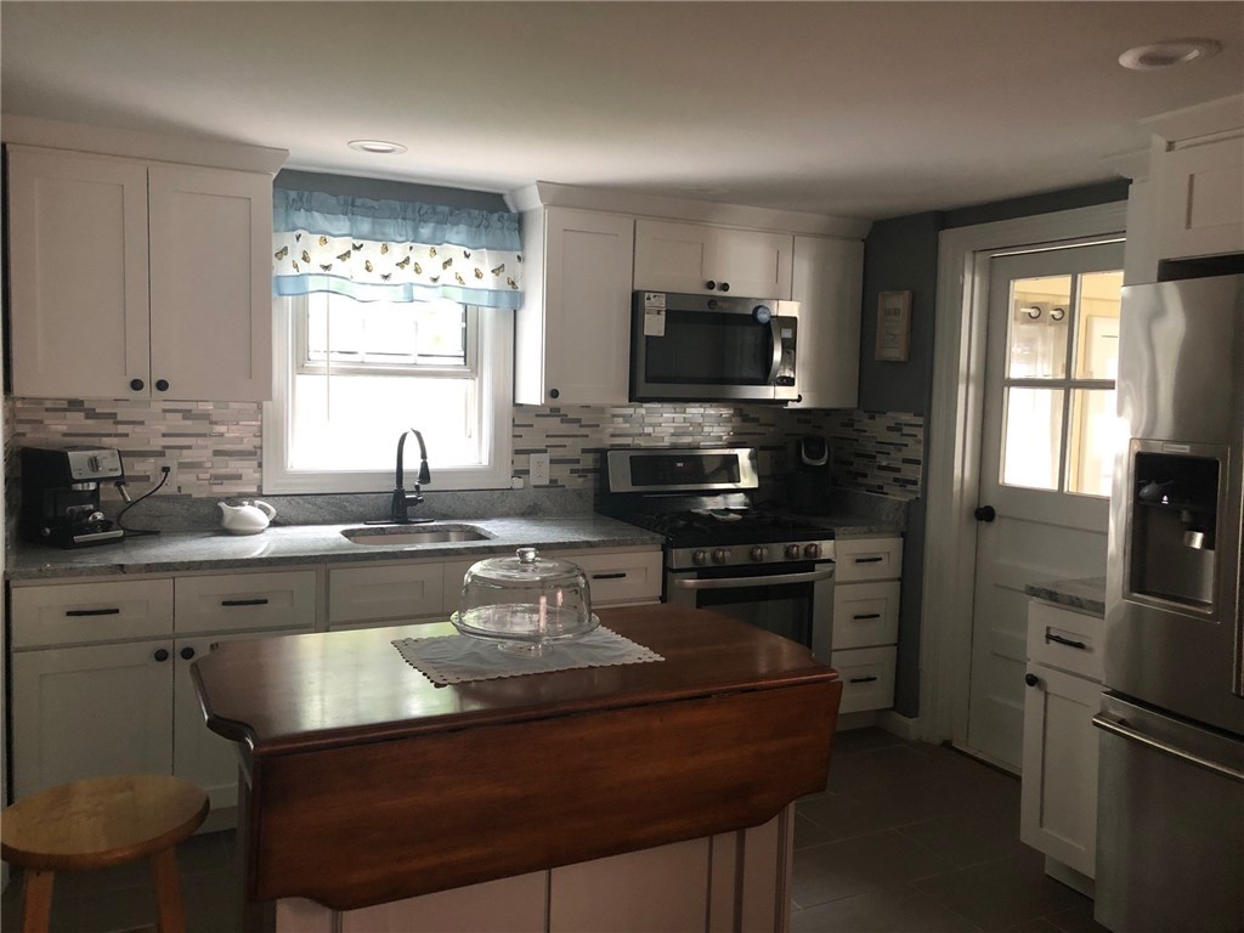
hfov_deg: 63.4
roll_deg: -0.7
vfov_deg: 49.7
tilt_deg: -5.0
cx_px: 622
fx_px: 1006
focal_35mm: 28
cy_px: 466
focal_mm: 3.99
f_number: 1.8
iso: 100
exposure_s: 1/11
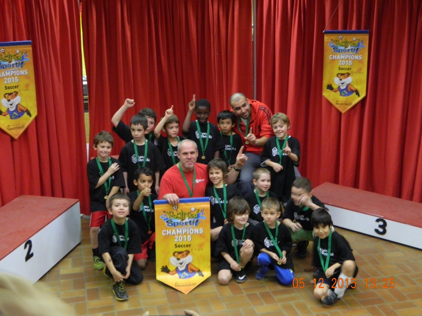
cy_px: 158
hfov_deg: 40.4
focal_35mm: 47
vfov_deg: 30.9
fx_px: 573
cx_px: 211
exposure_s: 1/8
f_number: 3.6
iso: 400
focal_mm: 8.4
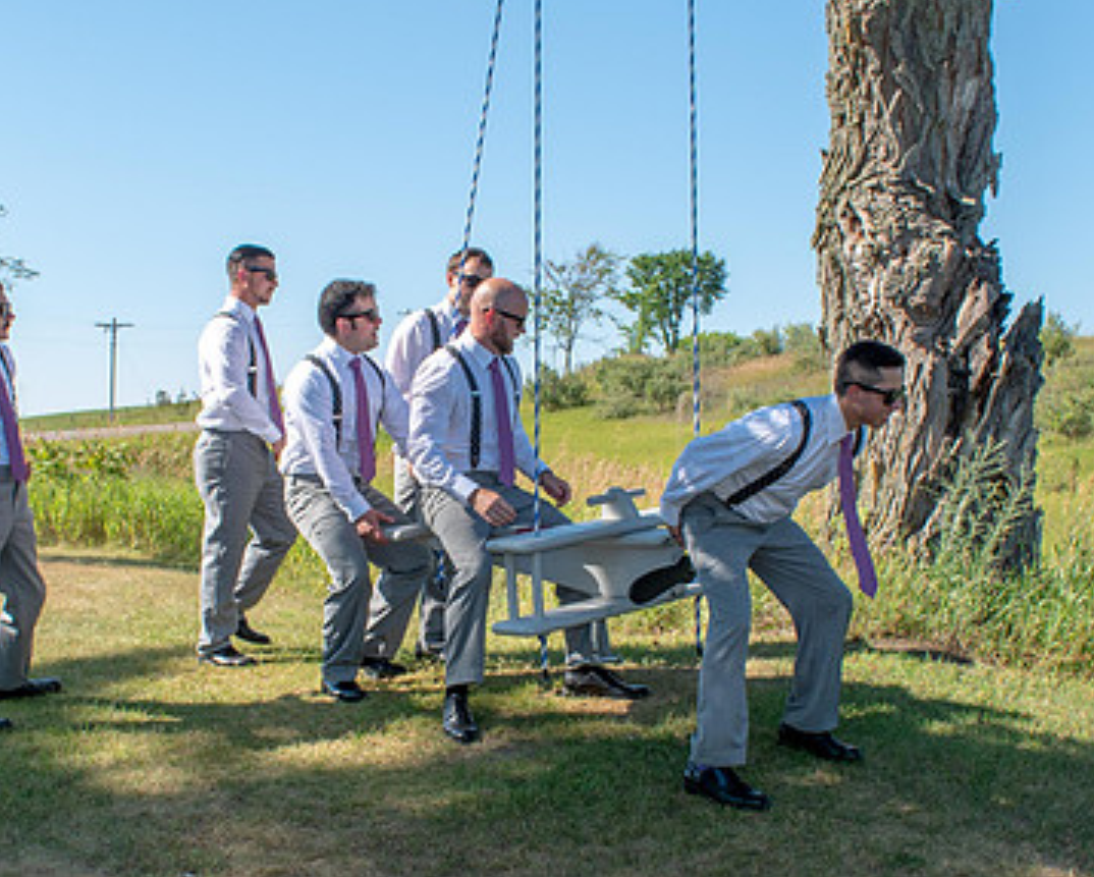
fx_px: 1717
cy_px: 501
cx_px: 459
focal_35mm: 53
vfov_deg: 28.6
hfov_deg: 35.3
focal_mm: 18
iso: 100
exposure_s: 1/200
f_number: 9
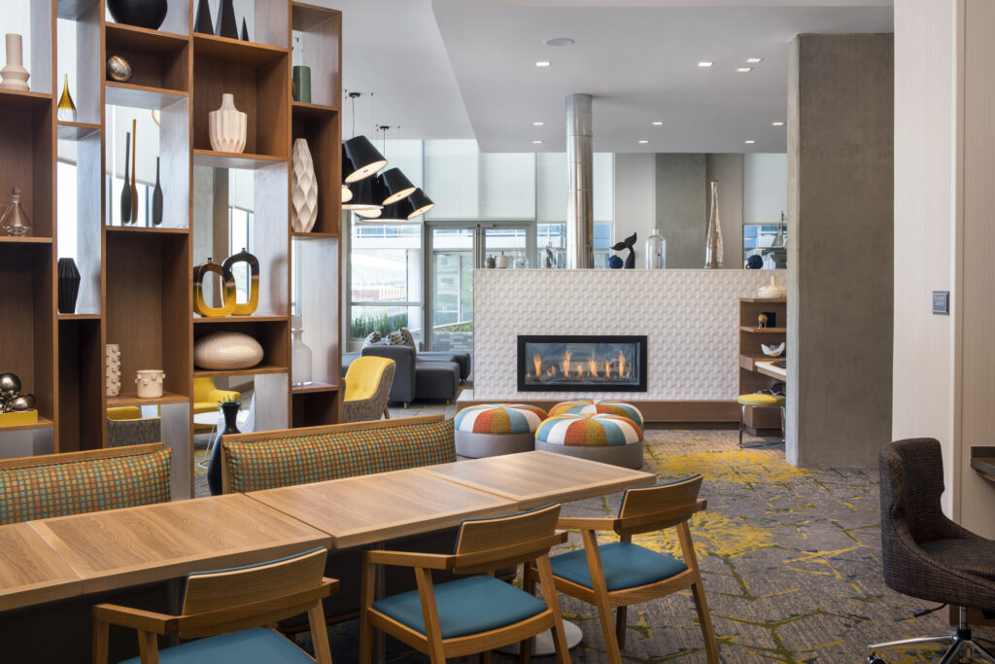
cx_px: 498
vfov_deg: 38.9
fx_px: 940
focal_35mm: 34
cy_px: 332
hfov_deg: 55.8
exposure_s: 1/13
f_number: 11
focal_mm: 34
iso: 100
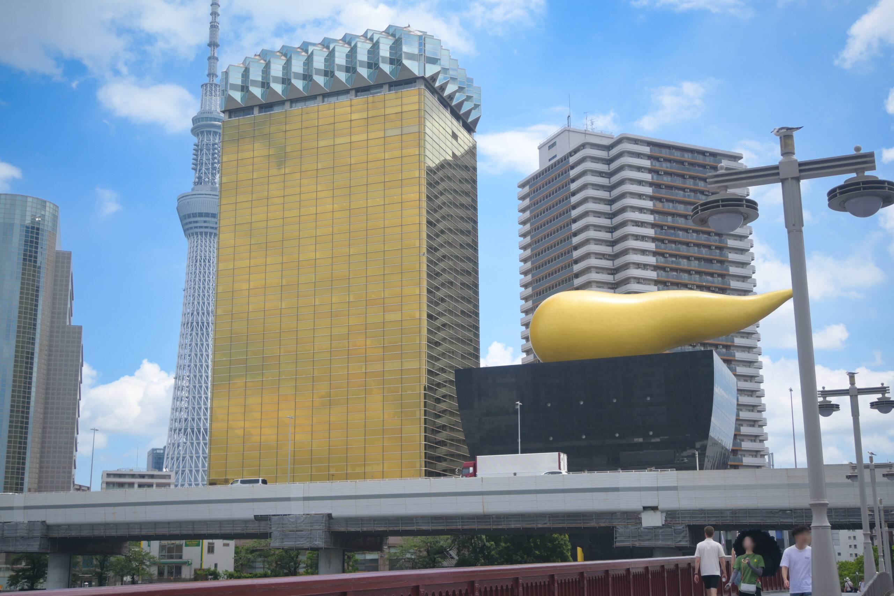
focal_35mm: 45
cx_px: 447
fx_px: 1117
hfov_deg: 43.6
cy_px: 298
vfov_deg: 29.9
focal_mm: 30
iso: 100
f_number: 4.8
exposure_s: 1/640
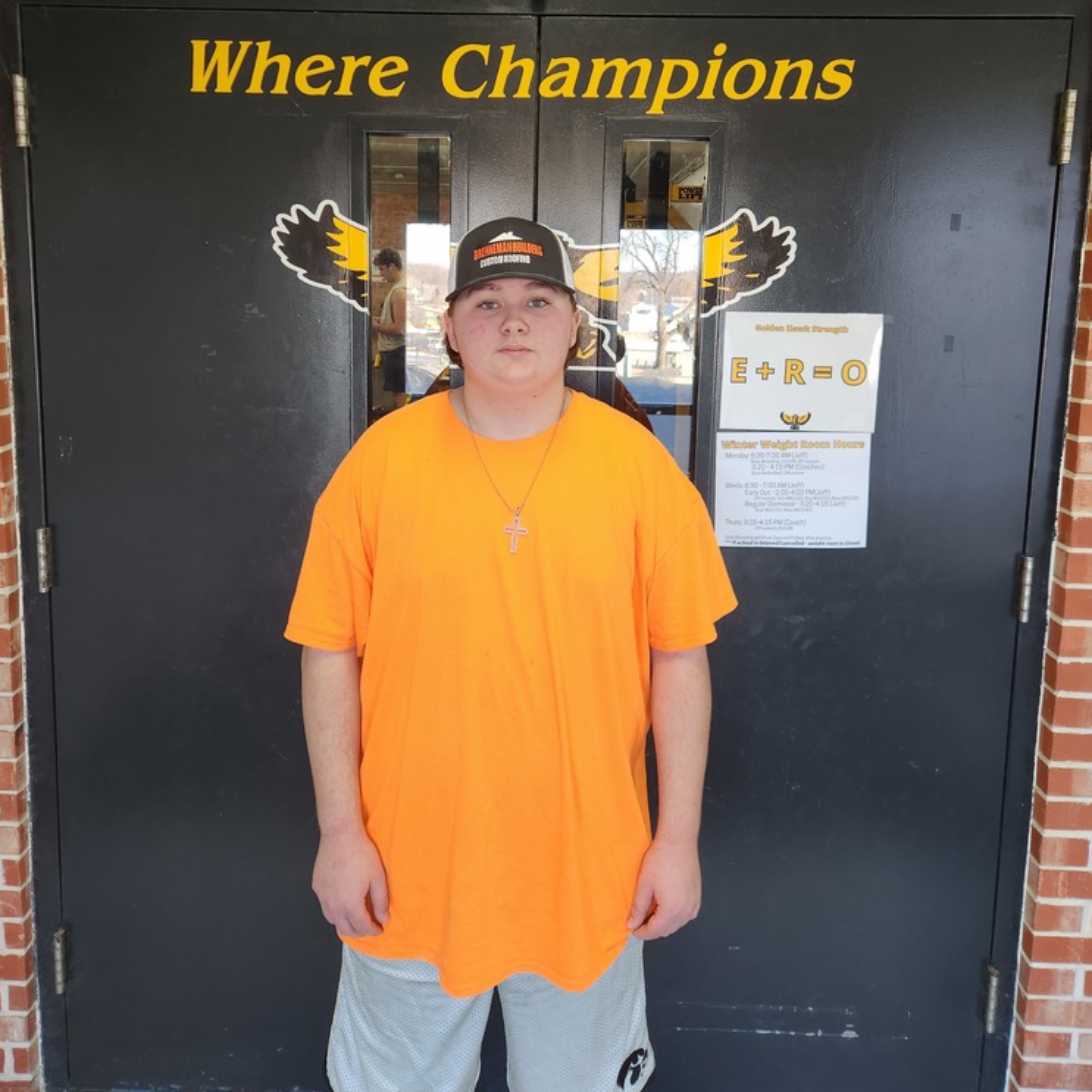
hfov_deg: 57.3
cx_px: 535
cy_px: 431
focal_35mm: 28
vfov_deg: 56.8
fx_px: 999
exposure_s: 1/120
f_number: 1.8
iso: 125
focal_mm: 5.4
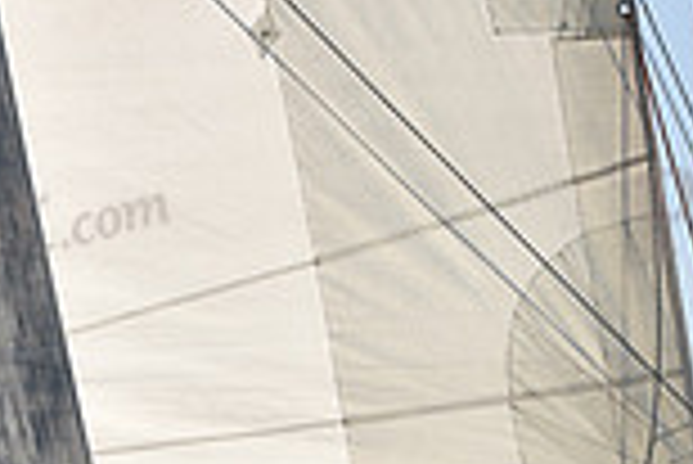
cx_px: 405
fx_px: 5067
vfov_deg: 5.2
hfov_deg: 7.8
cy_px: 858
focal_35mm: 263
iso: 250
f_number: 3.5
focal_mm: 70
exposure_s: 1/1250
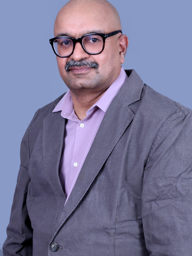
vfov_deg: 33.8
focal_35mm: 57
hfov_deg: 25.7
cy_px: 117
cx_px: 97
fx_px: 422
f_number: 20
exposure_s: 1/125
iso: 400
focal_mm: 35
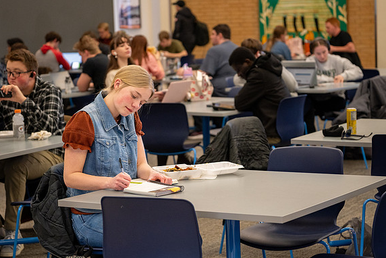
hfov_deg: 20.6
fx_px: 1062
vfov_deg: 13.8
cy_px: 155
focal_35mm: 99
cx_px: 193
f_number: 2.8
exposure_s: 1/160
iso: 640
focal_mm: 70
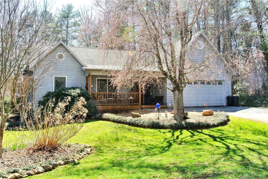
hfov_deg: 55.8
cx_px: 134
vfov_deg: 38.9
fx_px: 253
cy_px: 90
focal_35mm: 34
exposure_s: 1/60
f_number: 14
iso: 200
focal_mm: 12.7
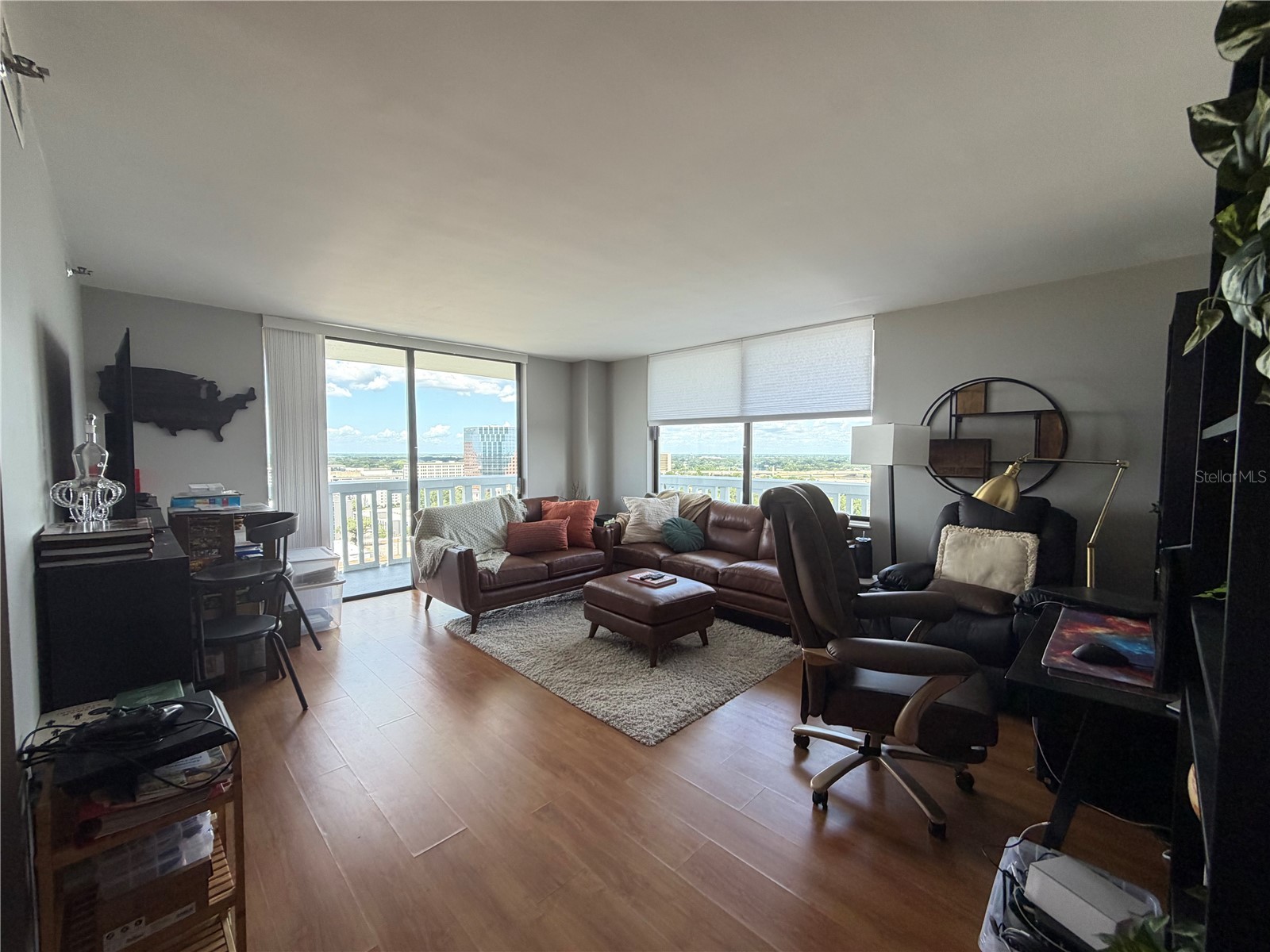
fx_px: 514
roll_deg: +0.5
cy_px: 476
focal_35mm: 14
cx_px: 635
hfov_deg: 102.1
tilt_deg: -2.9
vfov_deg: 85.7
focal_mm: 2.22
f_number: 2.2
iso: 125
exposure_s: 1/121
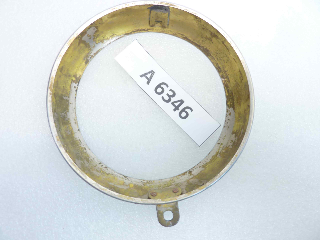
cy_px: 120
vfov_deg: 54.9
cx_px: 160
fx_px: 231
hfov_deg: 69.4
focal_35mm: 25
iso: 80
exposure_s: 1/13
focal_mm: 4.1
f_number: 3.3
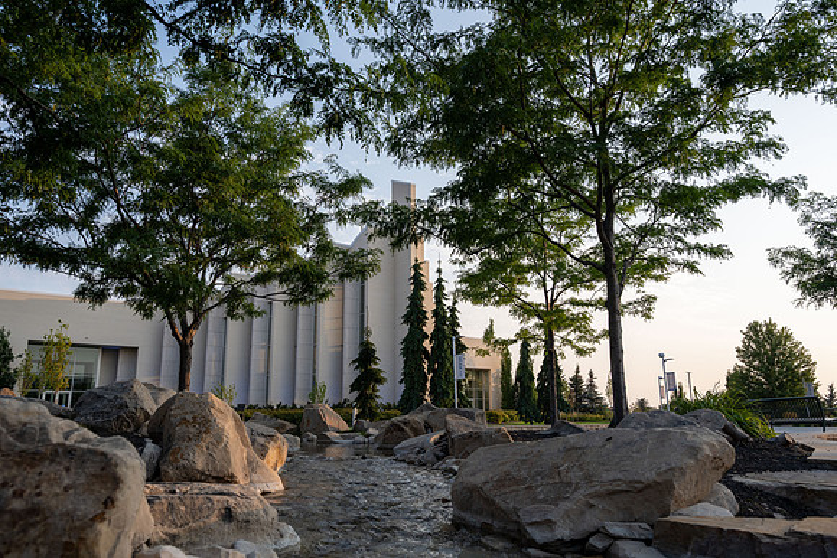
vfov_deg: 50.8
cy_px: 294
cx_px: 418
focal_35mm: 25
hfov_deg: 70.9
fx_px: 588
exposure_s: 1/250
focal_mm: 24
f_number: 7.1
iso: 200
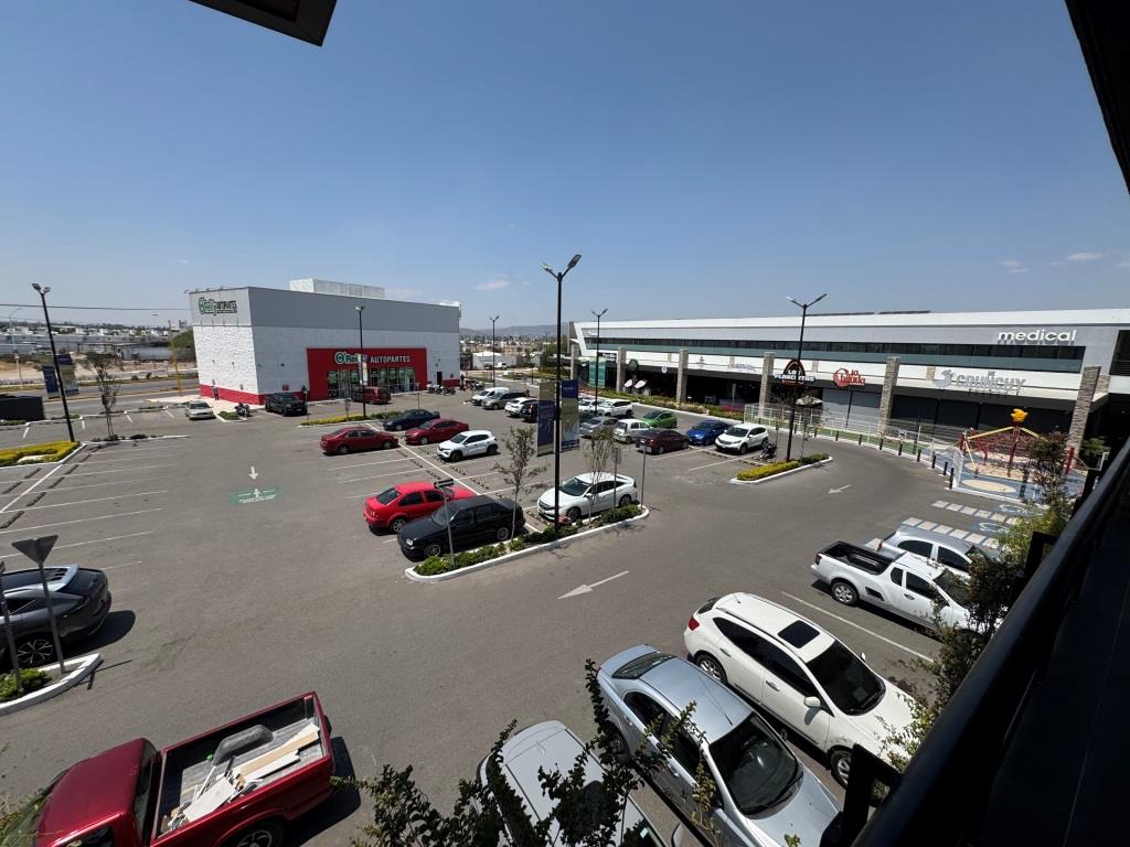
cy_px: 424
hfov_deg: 102.1
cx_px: 565
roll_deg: -1.5
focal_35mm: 14
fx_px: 457
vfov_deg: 85.7
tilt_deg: -10.5
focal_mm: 2.22
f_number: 2.2
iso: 50
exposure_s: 1/2770
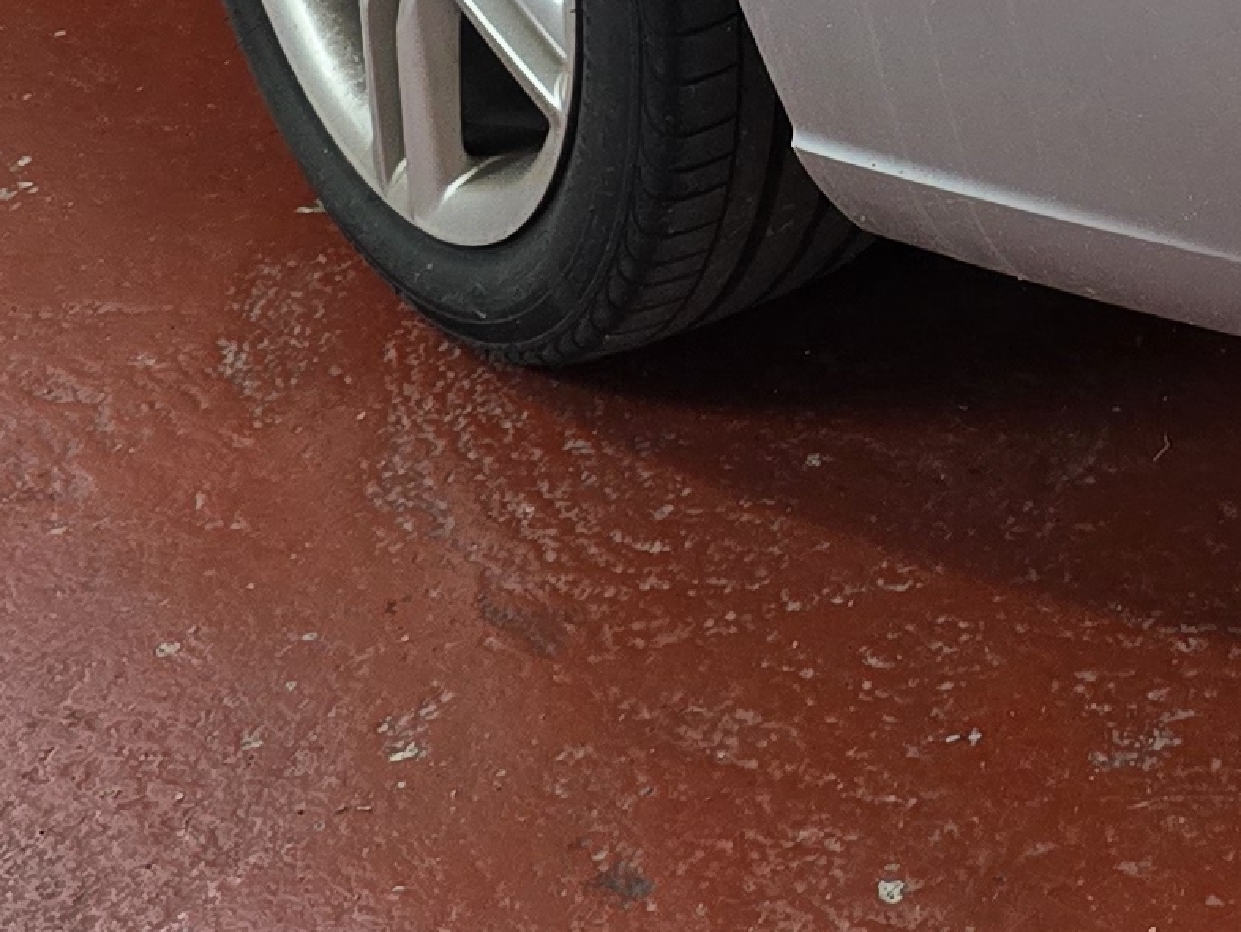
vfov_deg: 12.0
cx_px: 1282
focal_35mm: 117
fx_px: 4196
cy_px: -570
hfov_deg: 16.4
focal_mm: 6.3
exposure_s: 1/100
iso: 500
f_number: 1.7
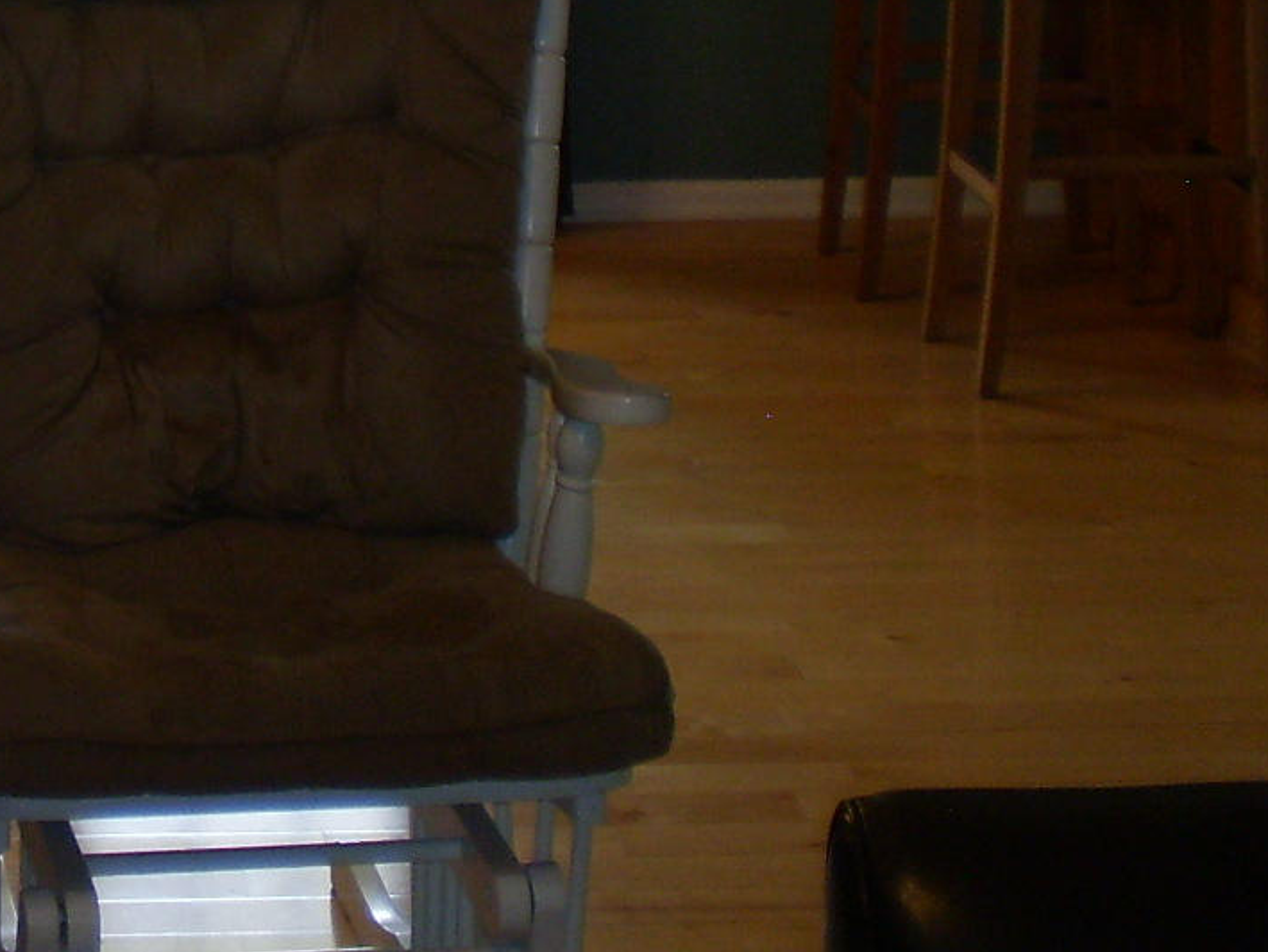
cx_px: -9
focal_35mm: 104
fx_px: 3810
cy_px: -308
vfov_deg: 13.7
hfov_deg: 18.4
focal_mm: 6.3
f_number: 3.1
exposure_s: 1/30
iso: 125
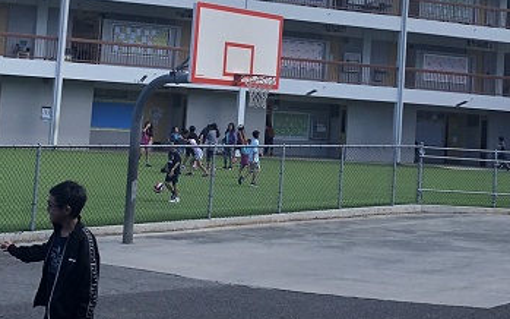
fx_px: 1181
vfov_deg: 15.2
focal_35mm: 85
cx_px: 352
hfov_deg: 24.2
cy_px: 19
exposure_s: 1/941
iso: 20
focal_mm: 3.99
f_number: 1.8
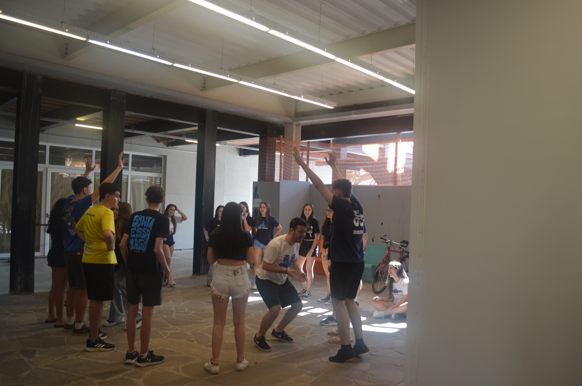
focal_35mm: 27
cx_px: 291
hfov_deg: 67.5
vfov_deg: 47.7
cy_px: 193
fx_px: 436
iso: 400
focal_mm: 18
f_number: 4
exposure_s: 1/60
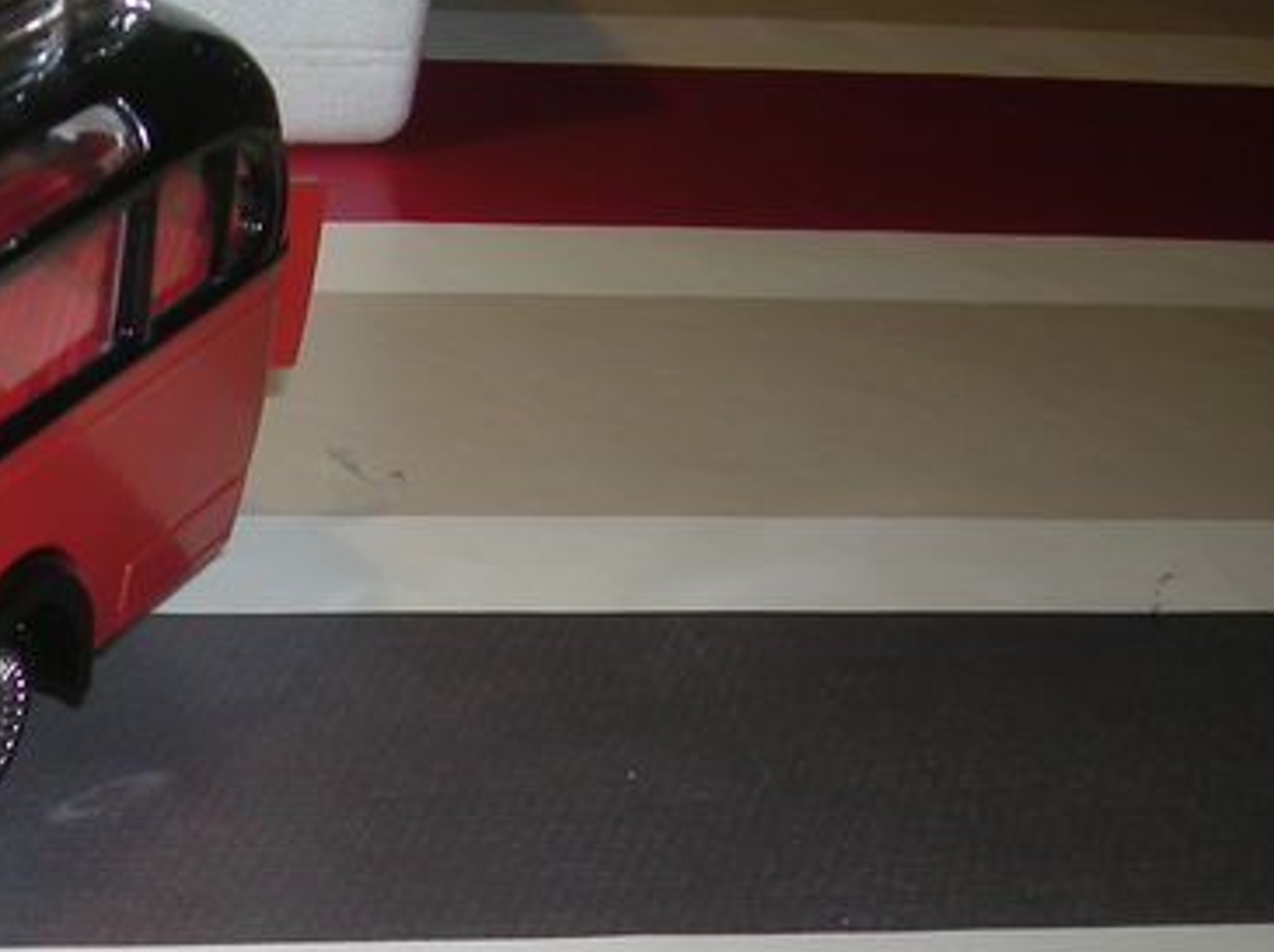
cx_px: -450
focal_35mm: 96
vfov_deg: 15.3
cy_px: 785
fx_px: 3530
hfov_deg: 18.8
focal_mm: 5.7
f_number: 2.8
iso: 50
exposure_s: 1/30
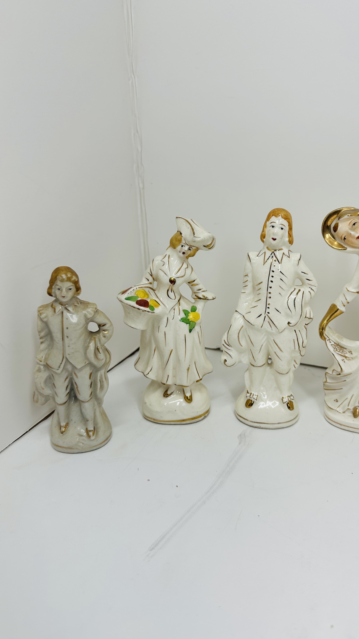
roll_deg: -1.0
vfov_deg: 69.9
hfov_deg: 42.4
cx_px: 236
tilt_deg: -20.5
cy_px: 313
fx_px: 457
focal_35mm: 27
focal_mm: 6.86
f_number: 1.78
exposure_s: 1/1692
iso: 80
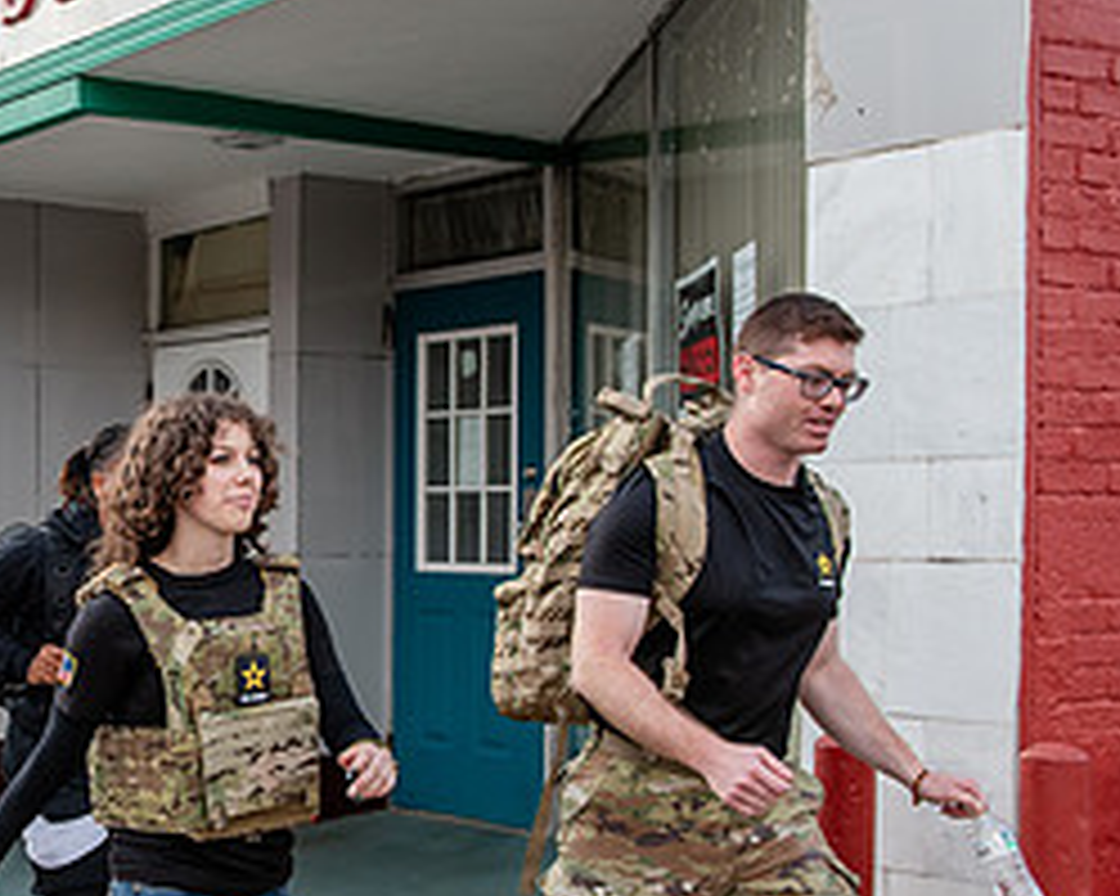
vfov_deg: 21.8
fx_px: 2319
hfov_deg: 25.6
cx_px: -40
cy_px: 534
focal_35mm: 70
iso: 320
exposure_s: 1/400
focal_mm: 32
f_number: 4.5
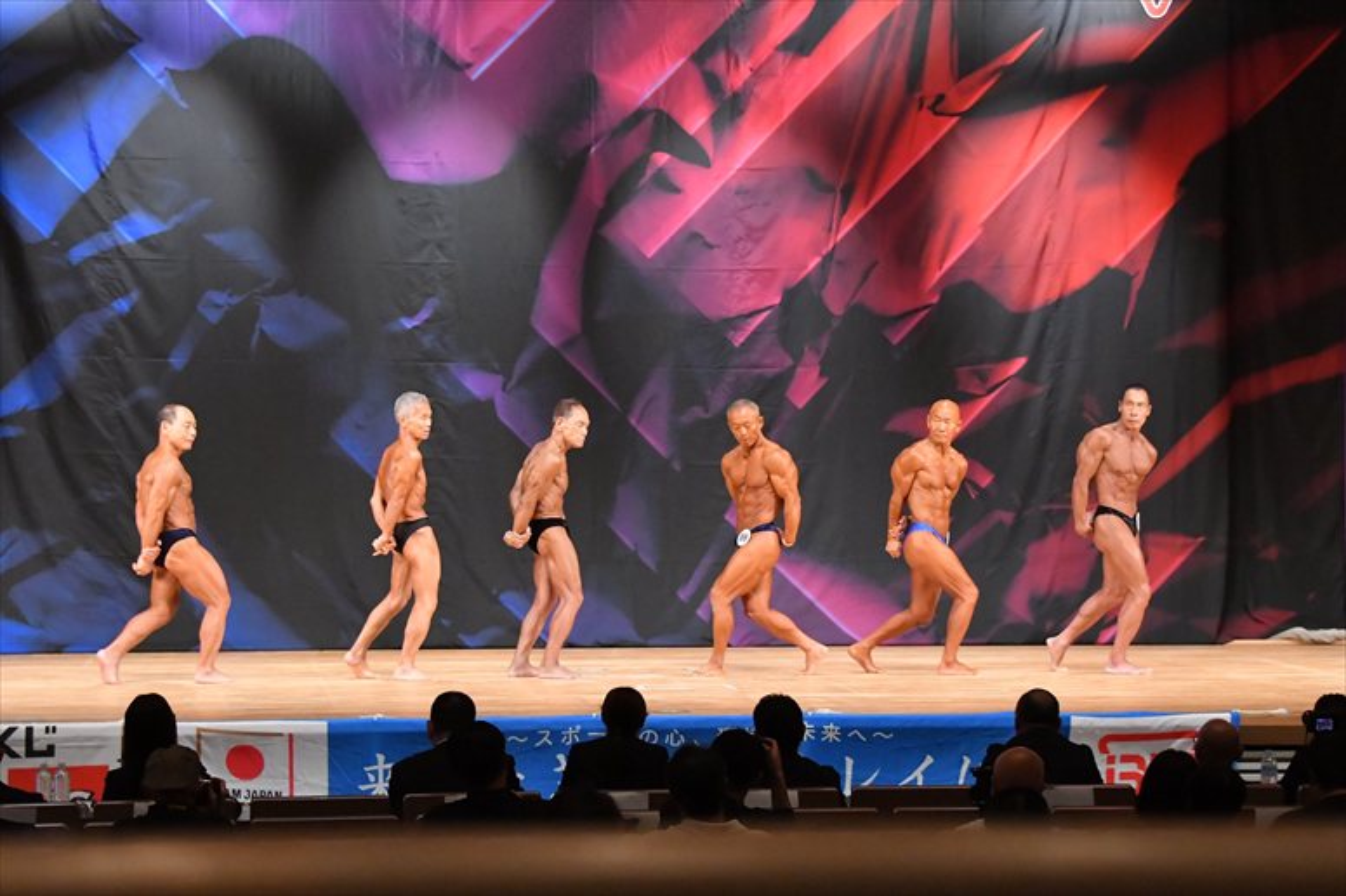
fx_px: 4036
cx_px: 673
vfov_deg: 12.7
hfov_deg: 18.9
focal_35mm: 108
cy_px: 448
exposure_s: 1/400
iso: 8000
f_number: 5.6
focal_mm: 72
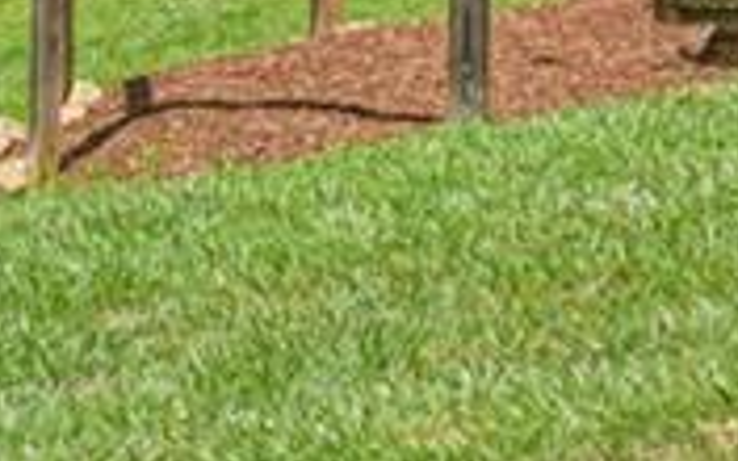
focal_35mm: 237
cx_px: 1099
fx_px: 4767
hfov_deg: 8.7
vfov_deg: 5.2
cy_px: -941
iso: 800
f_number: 10
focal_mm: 40
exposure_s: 1/400
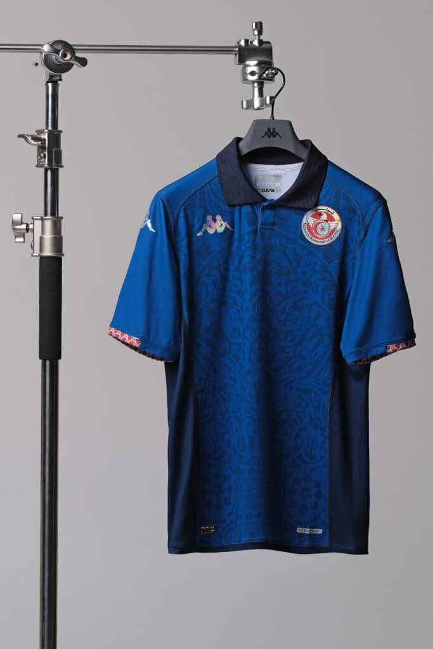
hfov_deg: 7.6
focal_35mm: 180
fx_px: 3246
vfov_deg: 11.4
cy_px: 324
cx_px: 216
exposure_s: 1/125
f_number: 11
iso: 250
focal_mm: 120
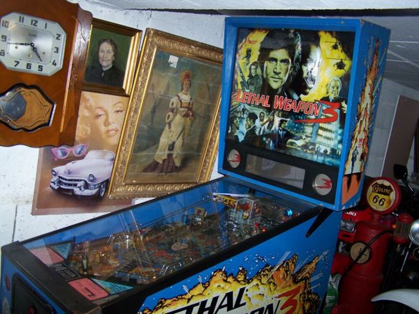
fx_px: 460
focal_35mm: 38
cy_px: 157
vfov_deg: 37.7
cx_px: 210
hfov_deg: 49.0
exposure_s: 1/60
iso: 80
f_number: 2.8
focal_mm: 6.3
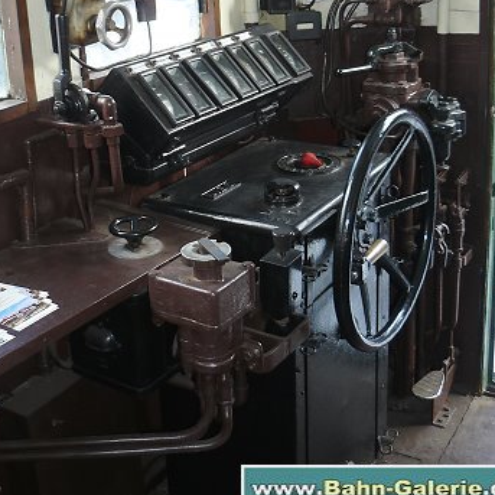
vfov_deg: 32.8
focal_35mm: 51
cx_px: 245
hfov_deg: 33.4
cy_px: 128
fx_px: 825
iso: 100
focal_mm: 6
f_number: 2.8
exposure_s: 1/30
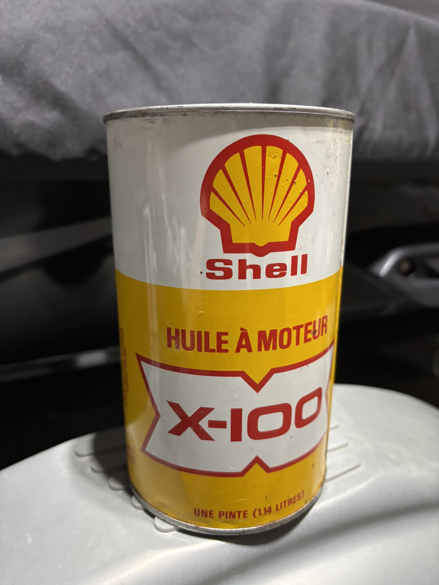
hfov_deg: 53.1
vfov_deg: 67.3
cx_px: 220
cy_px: 292
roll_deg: +0.9
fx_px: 440
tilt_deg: -17.8
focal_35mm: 26
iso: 500
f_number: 1.6
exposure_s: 1/54
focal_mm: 5.96
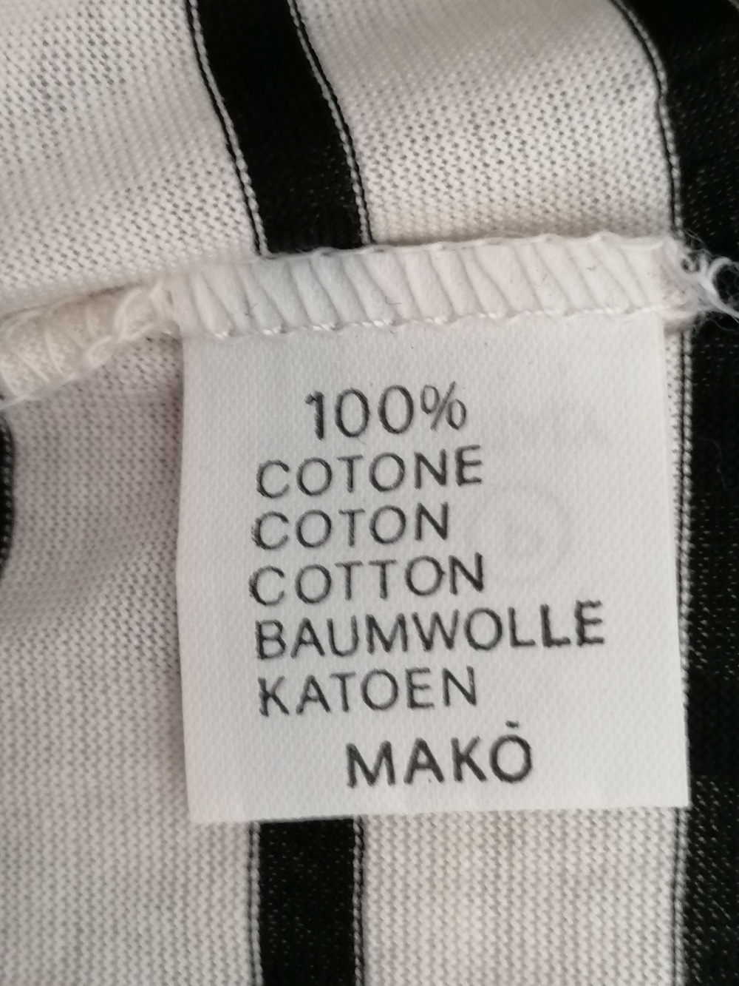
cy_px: 493
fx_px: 1679
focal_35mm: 59
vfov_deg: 32.7
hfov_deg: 24.8
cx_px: 370
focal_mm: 4.75
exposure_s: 1/22.5
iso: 500
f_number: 1.8
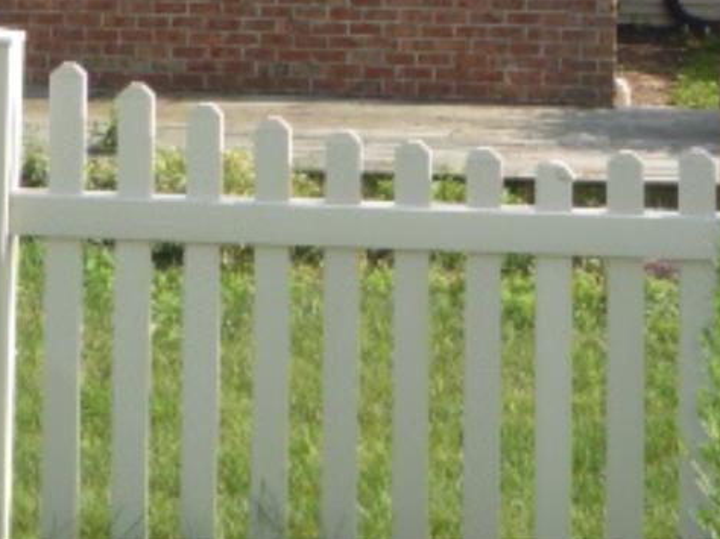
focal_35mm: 76
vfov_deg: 17.4
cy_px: -273
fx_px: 1580
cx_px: 343
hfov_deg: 25.7
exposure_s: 1/500
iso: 100
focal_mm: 4.4
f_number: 3.5
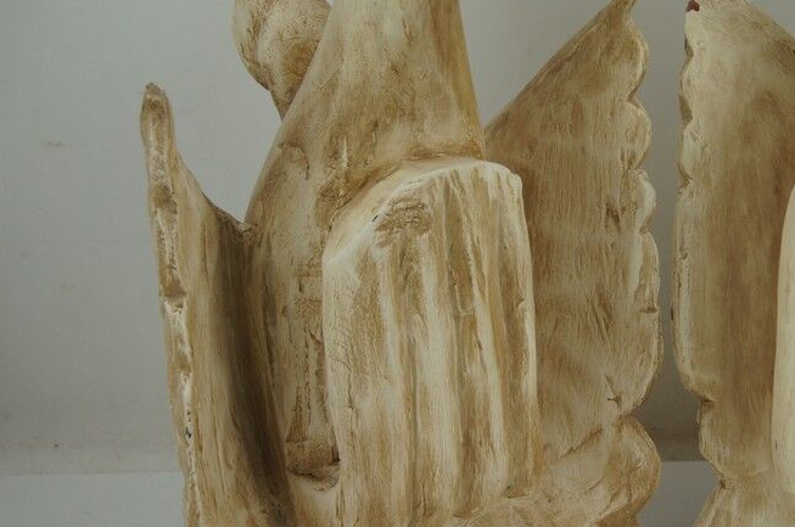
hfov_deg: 19.7
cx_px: 626
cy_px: 239
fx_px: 2270
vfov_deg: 13.2
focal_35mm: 103
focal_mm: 35
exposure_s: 1/160
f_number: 5
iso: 125
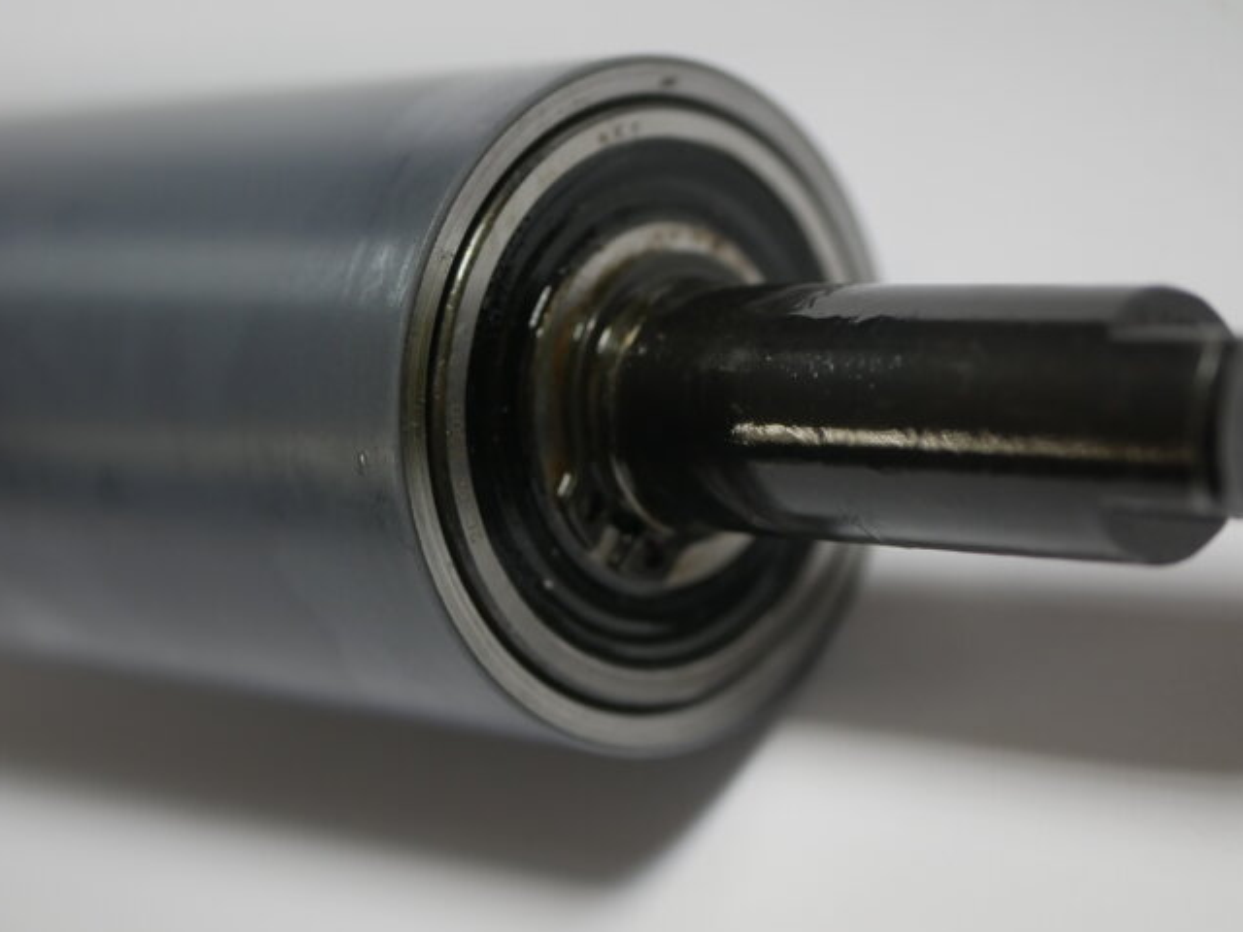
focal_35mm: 75
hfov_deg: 26.0
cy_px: 454
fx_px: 2693
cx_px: 724
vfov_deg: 19.6
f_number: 2.8
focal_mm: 30
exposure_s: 1/60
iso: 500
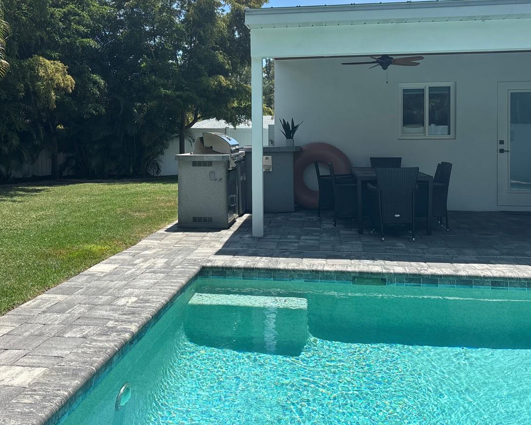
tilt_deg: -1.2
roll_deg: -0.1
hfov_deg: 49.0
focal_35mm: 37
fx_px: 582
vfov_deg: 39.7
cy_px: 147
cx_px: 234
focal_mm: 5.96
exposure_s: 1/3021
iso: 50
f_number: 1.6
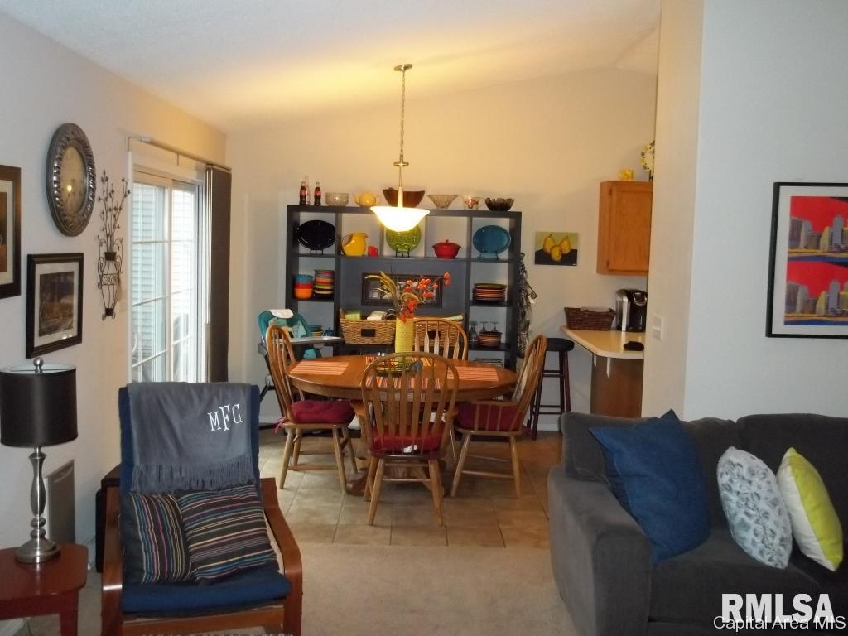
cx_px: 424
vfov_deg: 42.9
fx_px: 808
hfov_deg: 55.4
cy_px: 318
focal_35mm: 33
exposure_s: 1/30
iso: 320
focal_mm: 5.9
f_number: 3.3
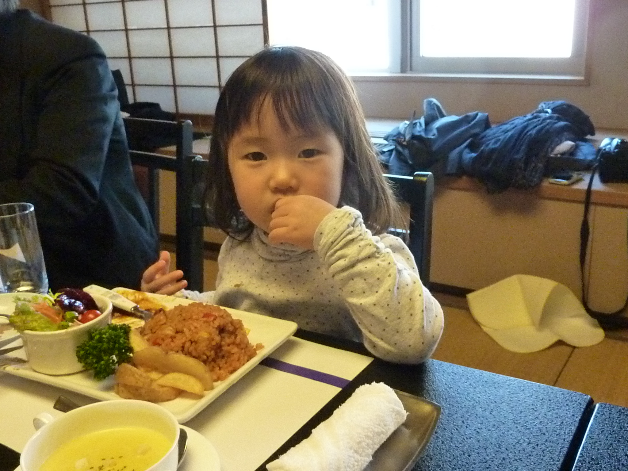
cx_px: 314
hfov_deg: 51.4
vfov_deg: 39.7
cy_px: 236
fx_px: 653
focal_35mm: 36
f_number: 3.3
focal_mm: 4.1
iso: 800
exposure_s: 1/50
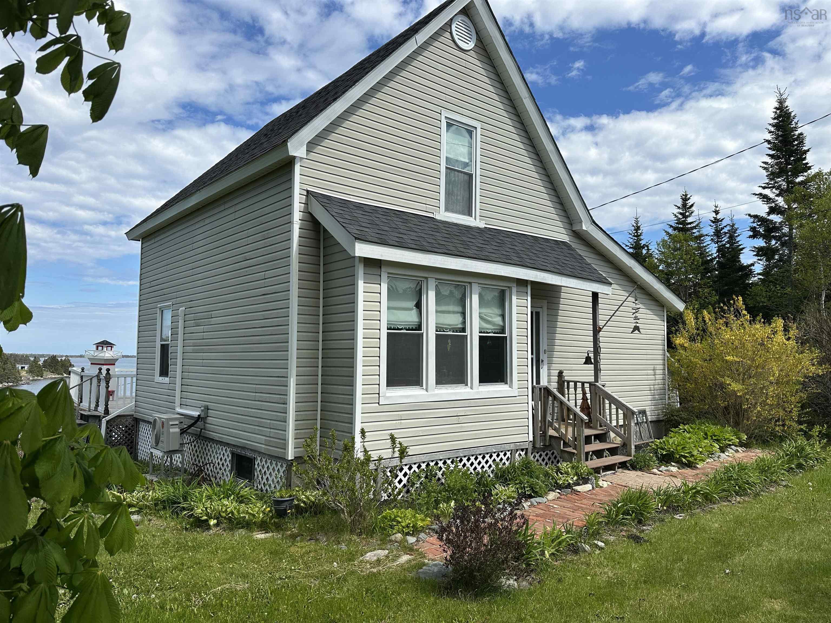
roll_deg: -0.4
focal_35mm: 24
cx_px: 416
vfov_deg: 56.8
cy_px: 312
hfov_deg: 71.6
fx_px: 576
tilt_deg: +4.5
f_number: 1.78
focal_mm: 6.86
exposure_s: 1/5525
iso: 80
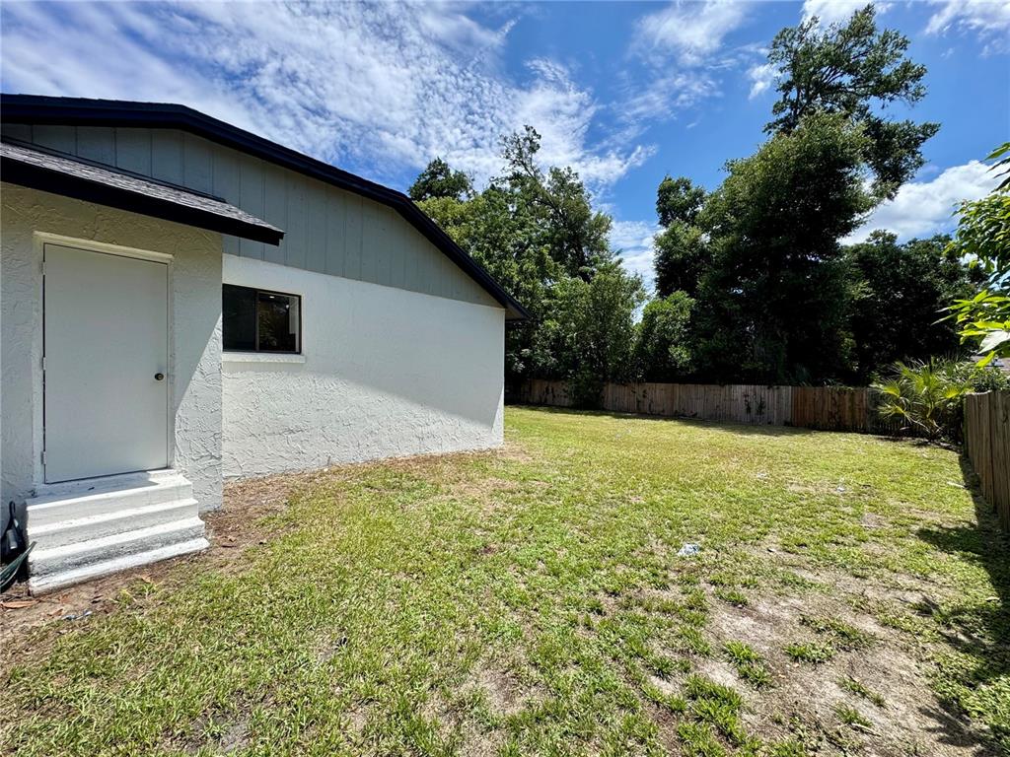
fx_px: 408
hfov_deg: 102.1
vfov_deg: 85.7
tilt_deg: +1.2
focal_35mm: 14
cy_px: 378
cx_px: 505
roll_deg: +1.1
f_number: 2.2
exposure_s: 1/1506
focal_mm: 2.22
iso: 50
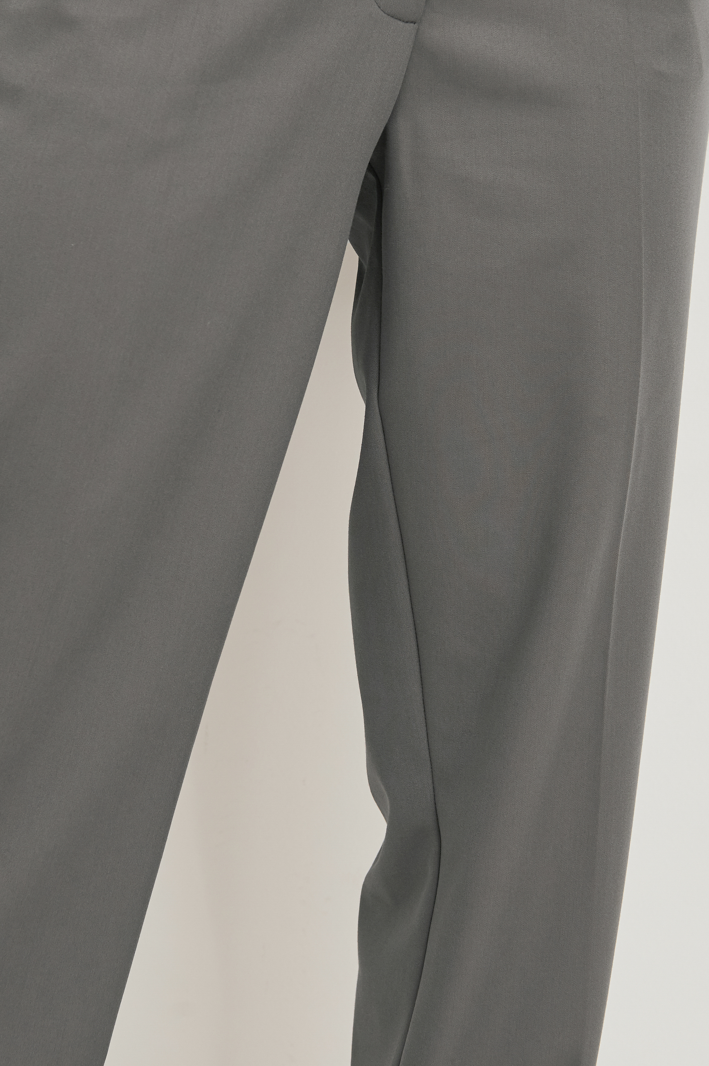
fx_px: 2869
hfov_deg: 14.1
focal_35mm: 97
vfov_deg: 21.0
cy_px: 345
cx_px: 252
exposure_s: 1/160
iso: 250
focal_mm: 58
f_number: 8
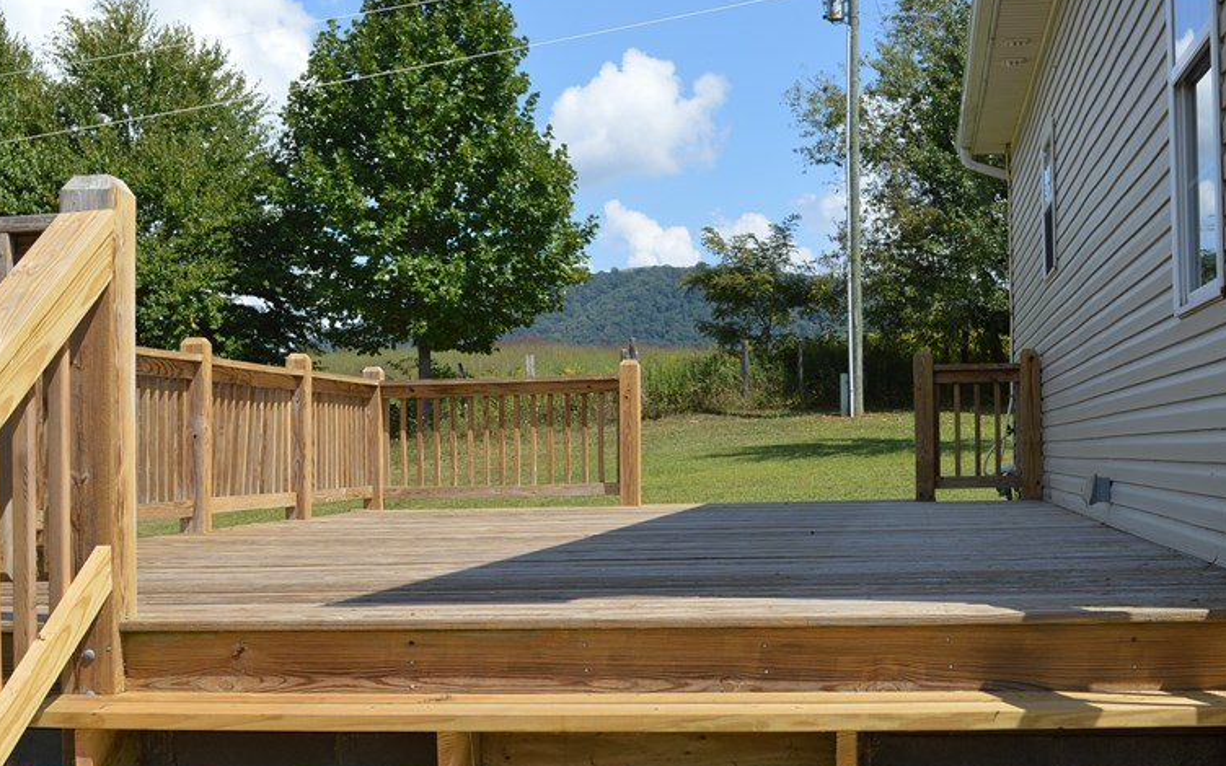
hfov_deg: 38.2
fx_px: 1771
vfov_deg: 24.4
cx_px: 607
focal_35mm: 53
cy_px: 440
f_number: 8
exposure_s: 1/250
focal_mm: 24
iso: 100
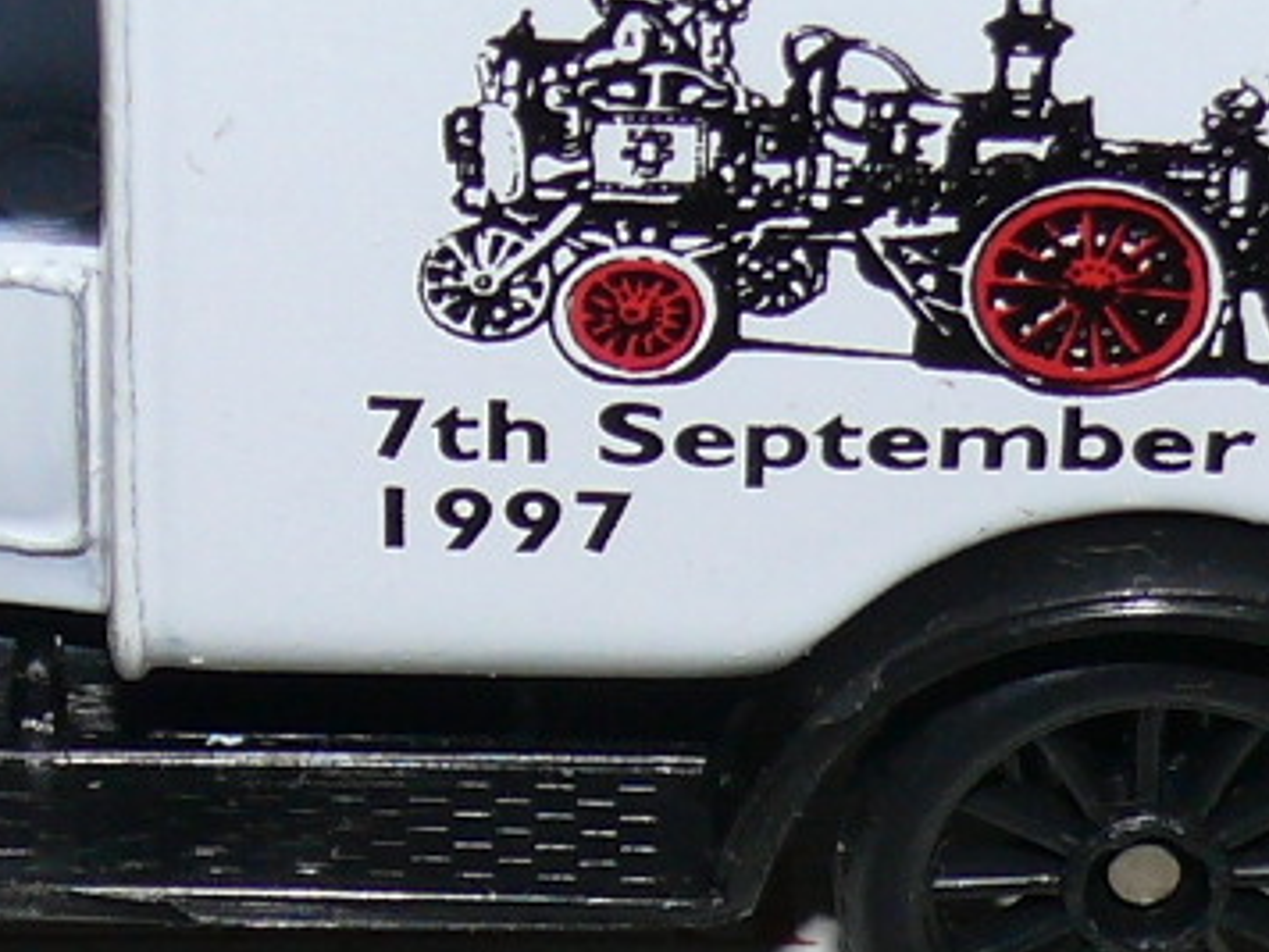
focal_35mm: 274
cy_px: 674
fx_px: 10045
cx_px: 210
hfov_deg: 7.2
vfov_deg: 5.4
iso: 100
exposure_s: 1/30
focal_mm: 10.2
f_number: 4
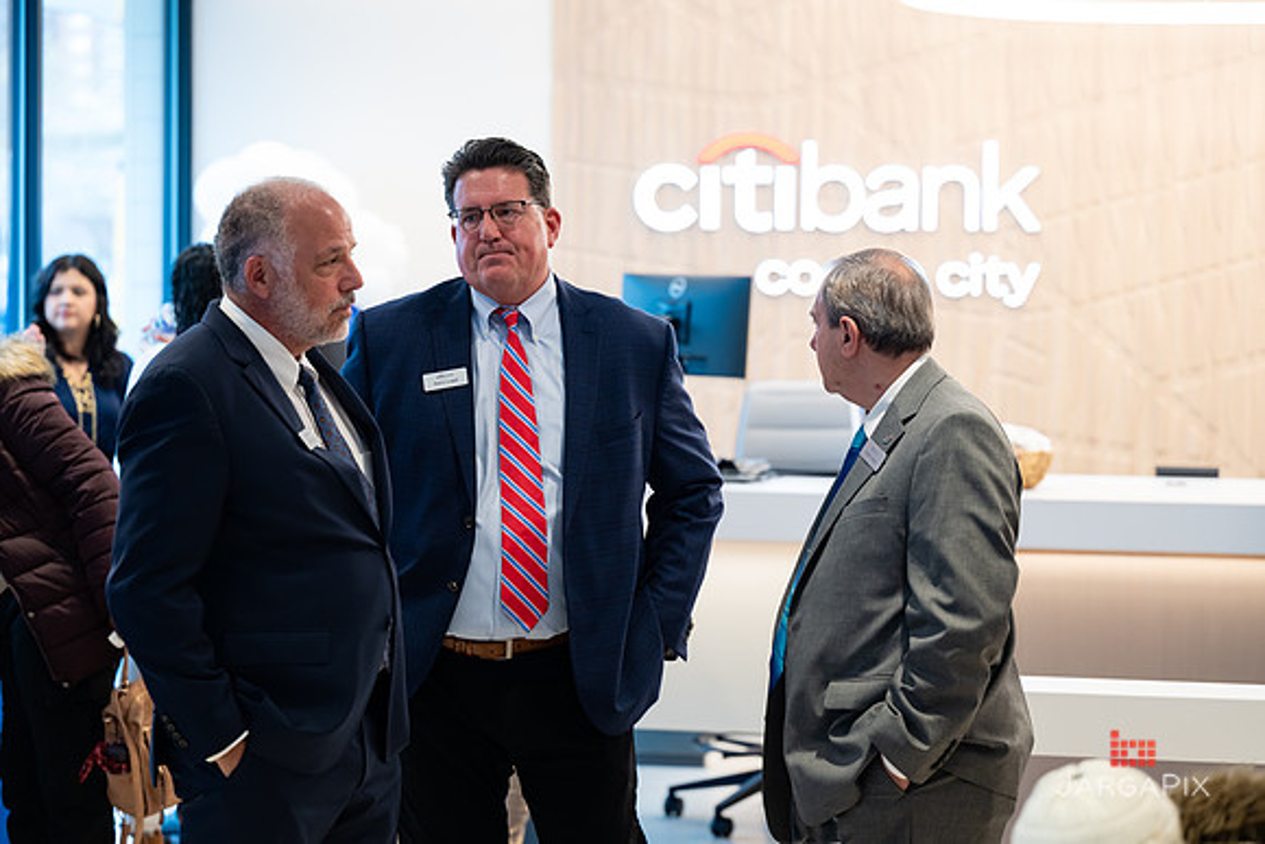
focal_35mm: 92
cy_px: 422
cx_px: 632
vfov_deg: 14.8
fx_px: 3243
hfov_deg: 22.1
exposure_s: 1/200
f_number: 3.2
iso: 800
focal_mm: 90
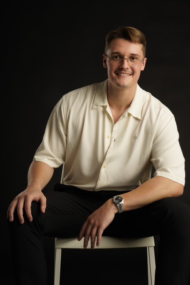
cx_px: 95
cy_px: 142
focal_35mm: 70
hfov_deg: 19.5
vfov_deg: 28.8
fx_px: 554
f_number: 20
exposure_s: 1/160
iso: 100
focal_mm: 70
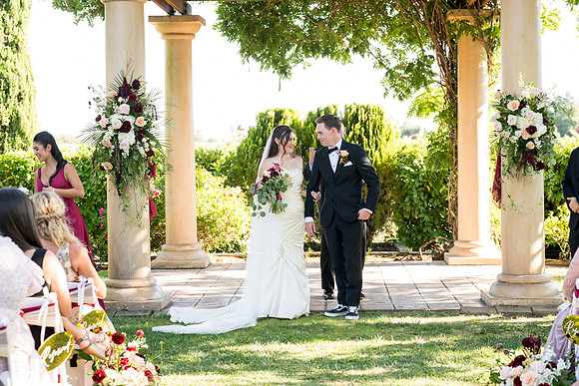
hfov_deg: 30.1
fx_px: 1078
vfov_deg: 20.3
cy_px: 193
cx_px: 290
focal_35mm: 67
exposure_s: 1/400
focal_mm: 67
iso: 800
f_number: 4
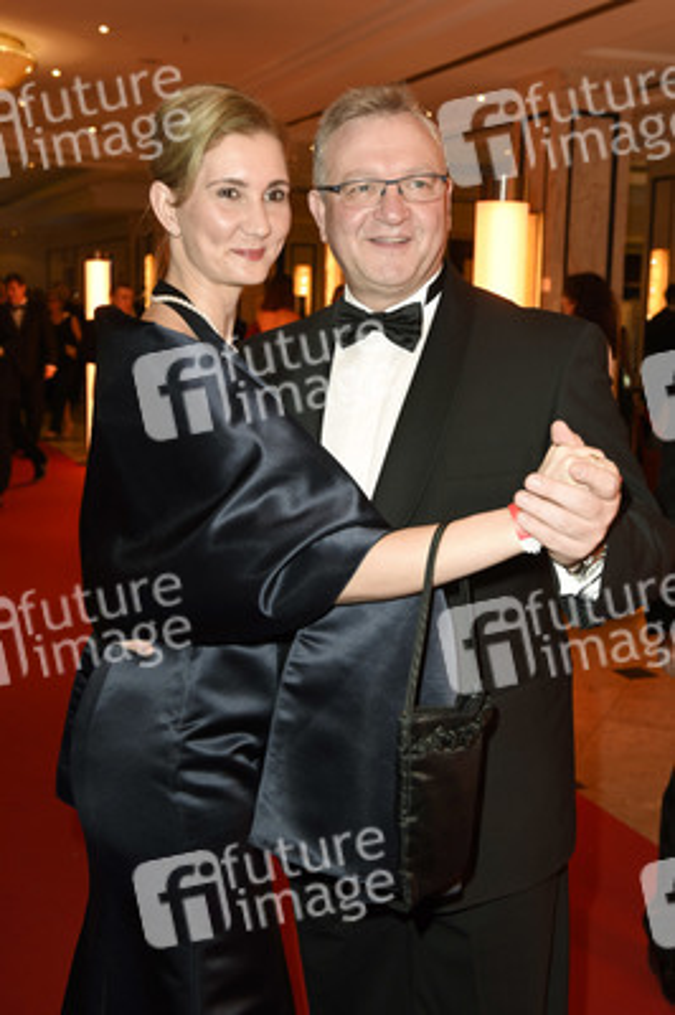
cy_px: 508
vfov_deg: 46.4
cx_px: 338
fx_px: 1183
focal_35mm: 42
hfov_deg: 31.8
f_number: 5.6
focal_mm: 42
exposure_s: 1/50
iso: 800
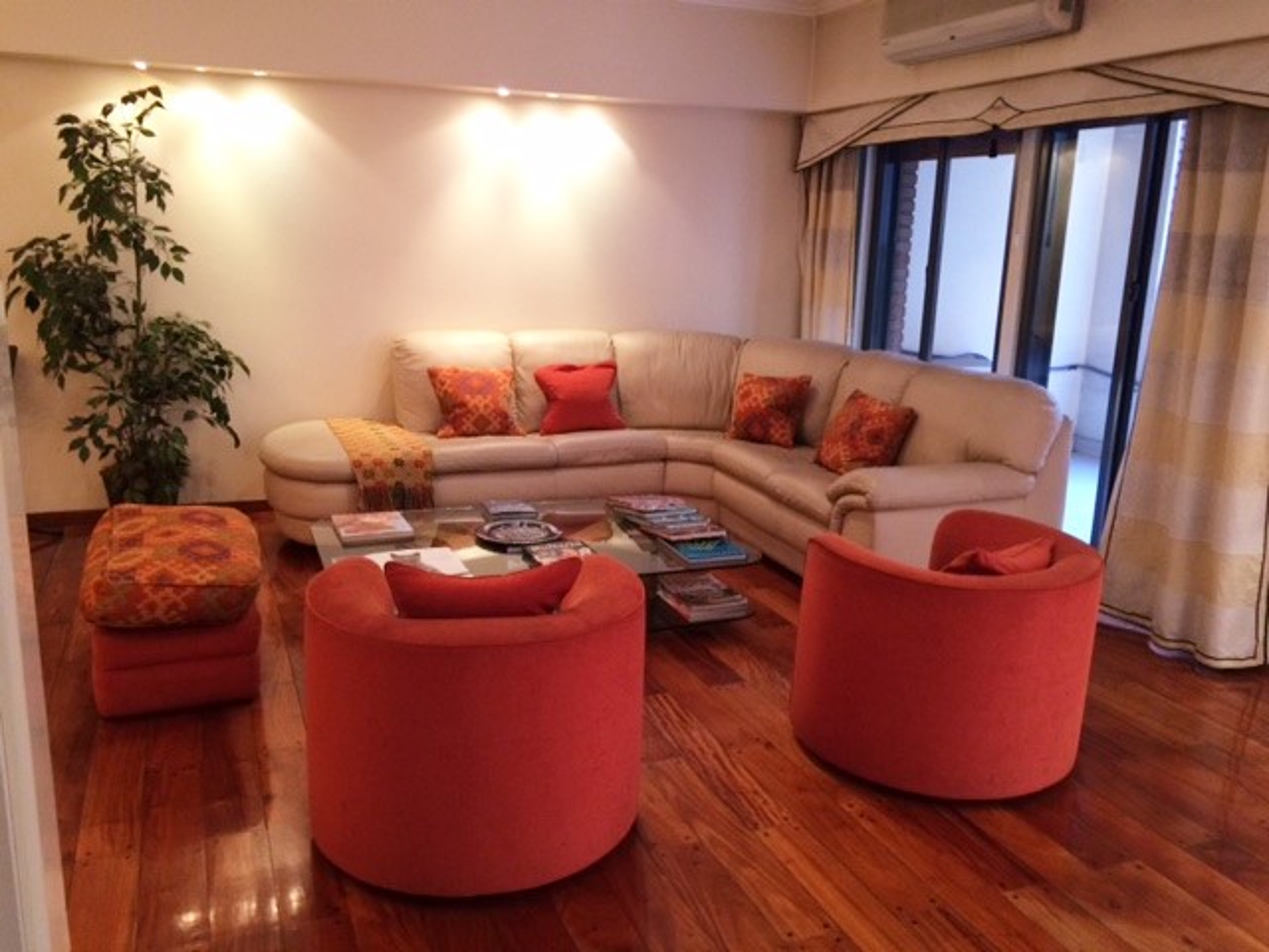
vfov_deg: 48.2
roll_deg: -0.3
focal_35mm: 29
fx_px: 1063
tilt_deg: -15.2
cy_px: 476
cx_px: 634
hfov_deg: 61.7
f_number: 2.2
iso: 80
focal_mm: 4.15
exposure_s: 1/33
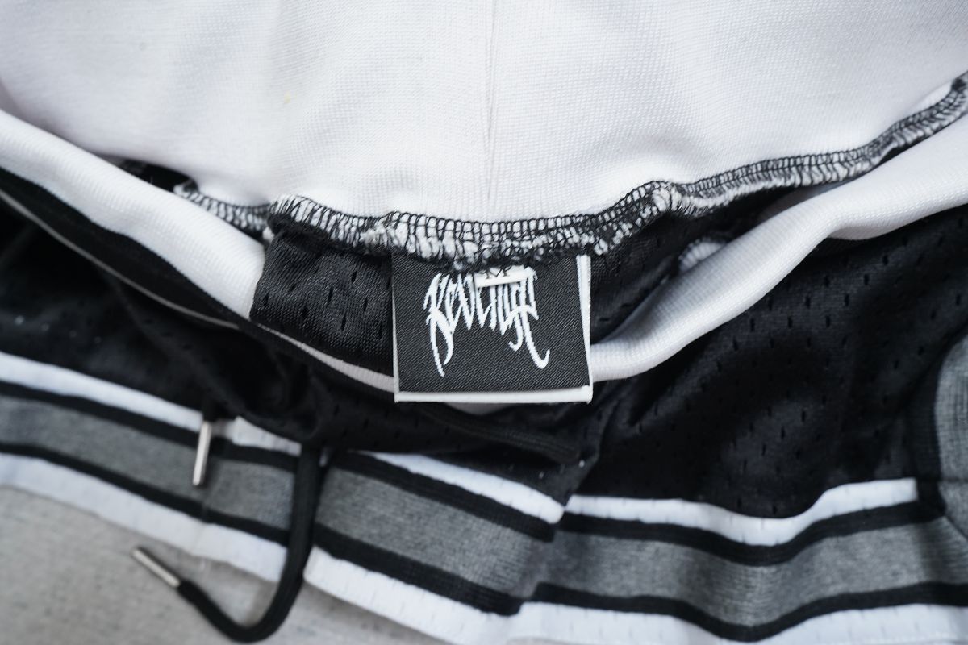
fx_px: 941
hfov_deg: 54.4
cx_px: 484
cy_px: 322
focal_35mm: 35
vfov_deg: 37.9
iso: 1600
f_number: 10
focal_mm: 35
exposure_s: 1/100
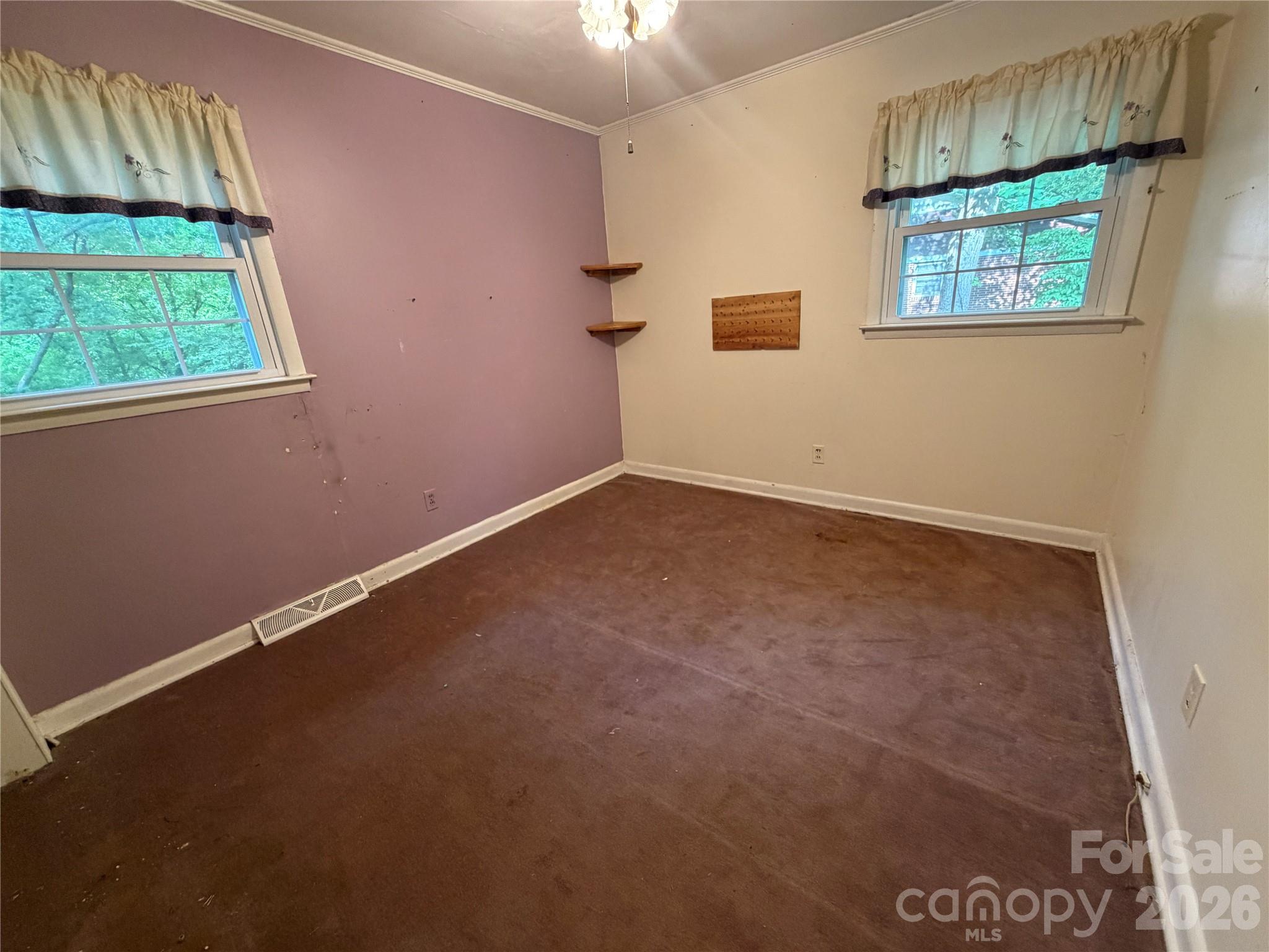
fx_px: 513
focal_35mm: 14
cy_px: 476
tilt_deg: -18.5
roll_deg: +4.3
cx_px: 634
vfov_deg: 85.7
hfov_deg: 102.1
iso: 320
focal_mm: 2.22
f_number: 2.2
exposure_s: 1/60
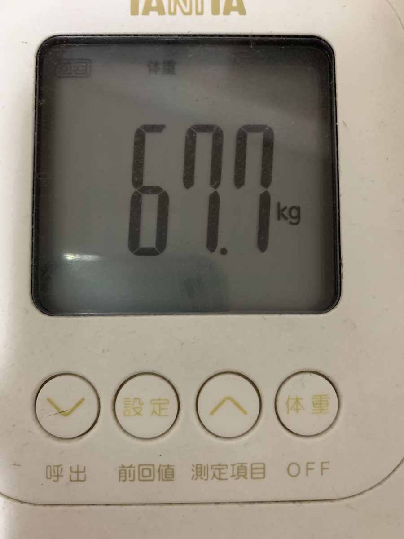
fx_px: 405
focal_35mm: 26
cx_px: 202
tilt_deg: -86.7
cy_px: 270
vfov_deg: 67.3
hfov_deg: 53.1
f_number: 1.8
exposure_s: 1/30
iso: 500
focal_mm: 4.25
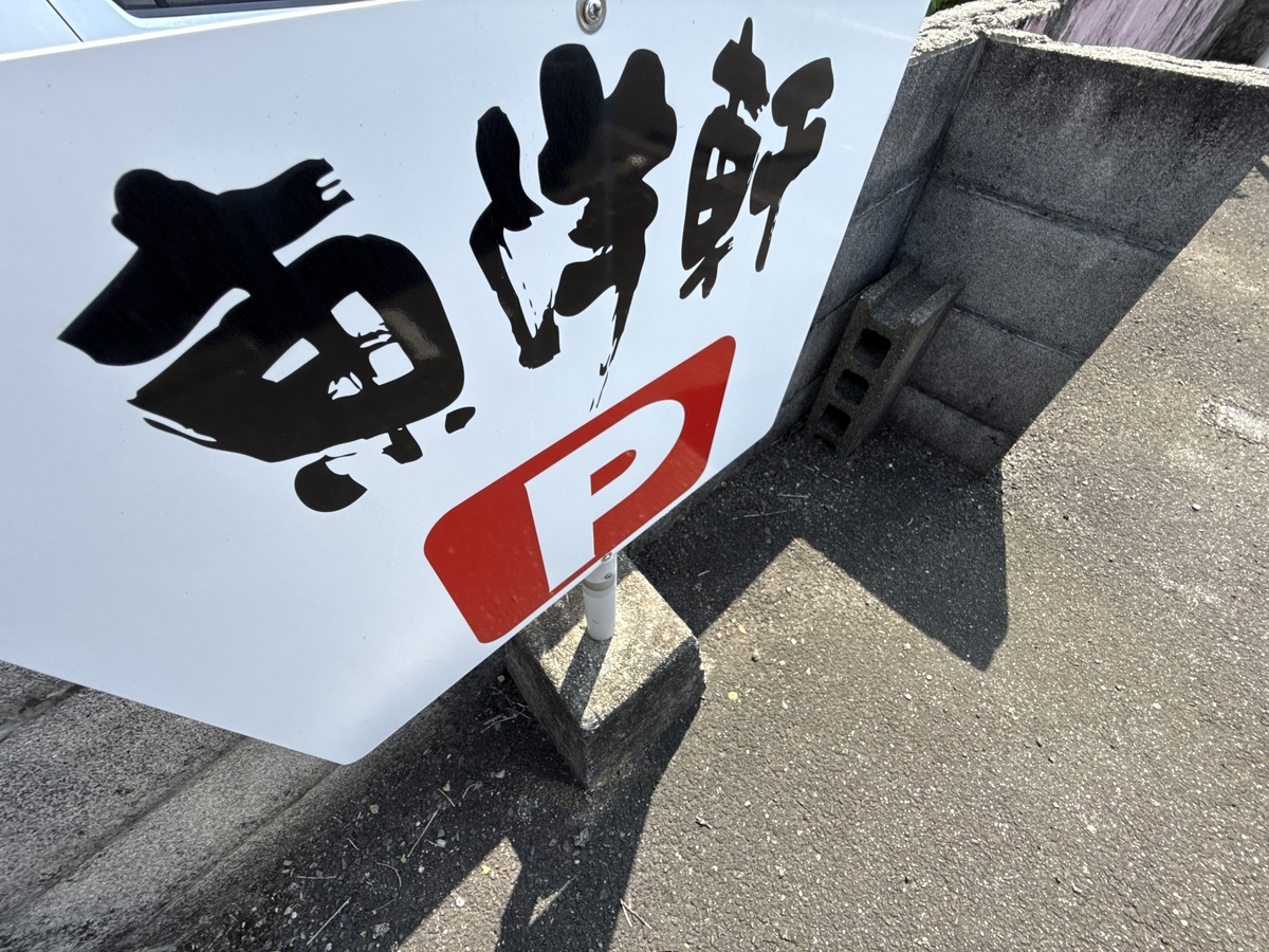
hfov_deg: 102.1
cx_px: 634
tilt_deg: -51.0
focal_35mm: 14
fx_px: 513
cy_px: 476
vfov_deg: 85.7
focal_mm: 2.22
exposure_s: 1/559
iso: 50
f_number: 2.2
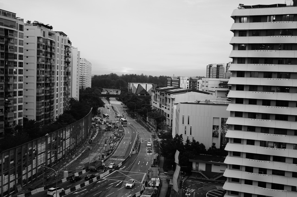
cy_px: 98
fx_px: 355
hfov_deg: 45.5
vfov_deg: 31.2
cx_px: 148
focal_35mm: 43
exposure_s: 1/125
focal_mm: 43
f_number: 2
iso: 640
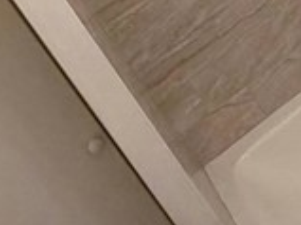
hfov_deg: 20.5
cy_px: -153
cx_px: 350
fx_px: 782
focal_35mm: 90
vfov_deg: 14.7
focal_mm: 2.22
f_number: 2.2
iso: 250
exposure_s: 1/60
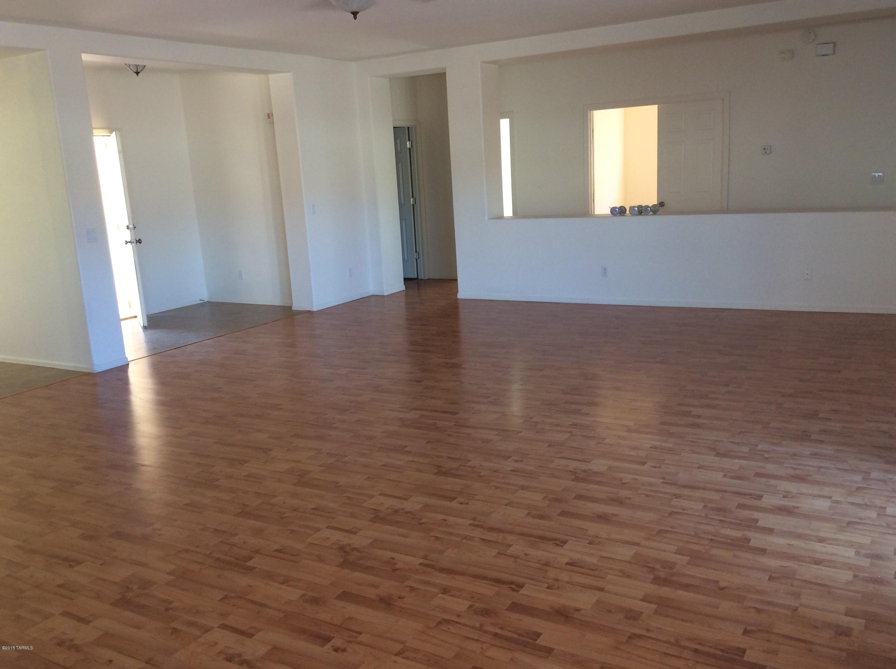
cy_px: 334
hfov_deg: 56.9
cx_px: 448
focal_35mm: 32
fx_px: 827
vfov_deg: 44.1
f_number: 2.4
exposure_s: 1/24
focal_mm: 3.3
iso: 50
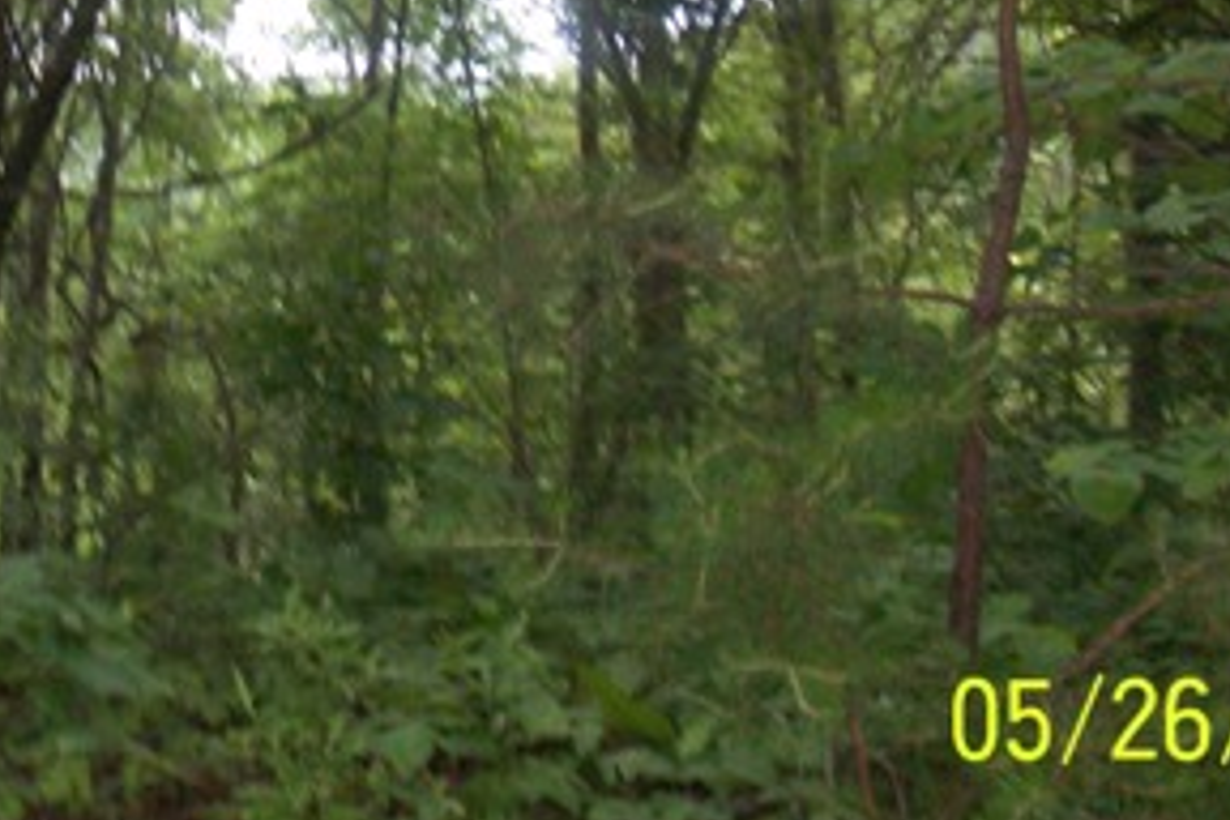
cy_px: -34
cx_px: 261
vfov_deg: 14.9
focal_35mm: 90
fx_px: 3075
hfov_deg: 22.3
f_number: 3.9
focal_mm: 6.4
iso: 200
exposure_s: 1/60
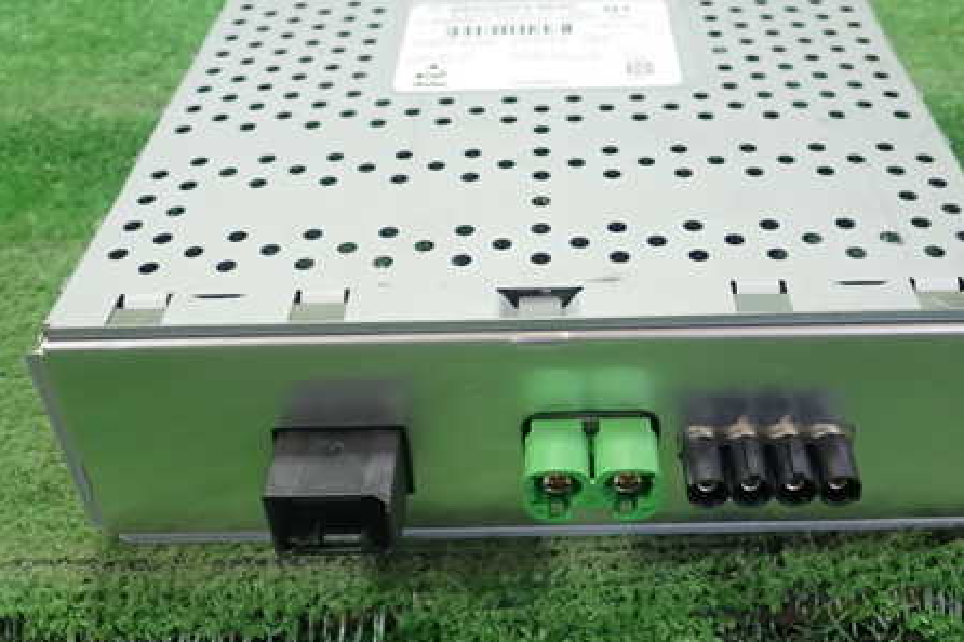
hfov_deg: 46.3
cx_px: 543
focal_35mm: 42
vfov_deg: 31.8
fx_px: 1124
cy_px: 279
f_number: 2.3
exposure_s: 1/125
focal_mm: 5.5
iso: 250
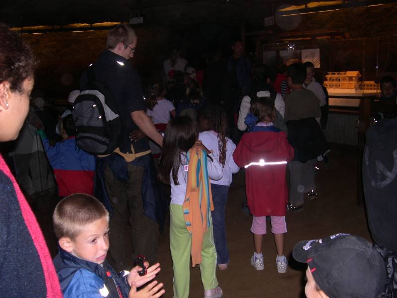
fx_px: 436
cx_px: 198
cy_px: 149
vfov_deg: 37.7
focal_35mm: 38
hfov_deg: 49.0
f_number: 2.8
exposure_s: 1/60
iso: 111
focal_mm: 8
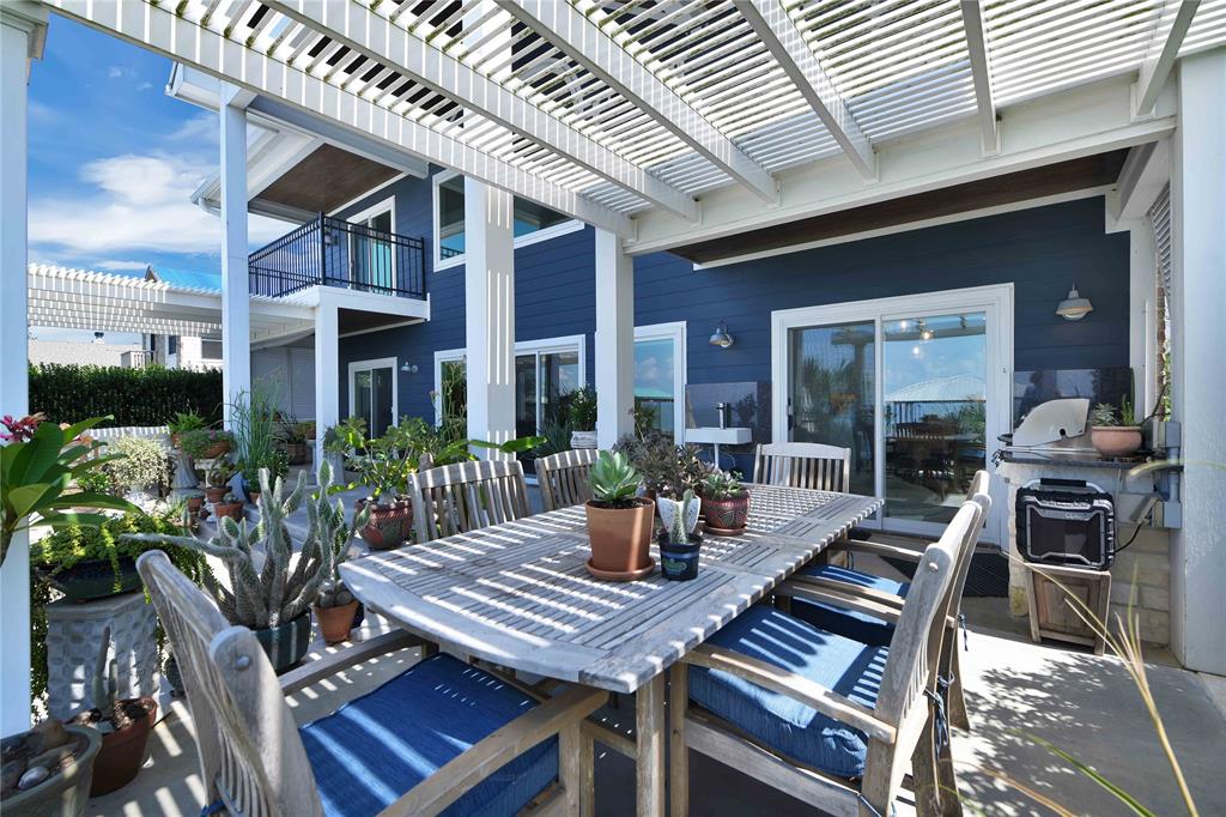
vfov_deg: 81.2
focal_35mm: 14
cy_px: 408
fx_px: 477
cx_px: 613
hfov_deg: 104.3
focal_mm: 14
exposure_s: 1/125
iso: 100
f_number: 8
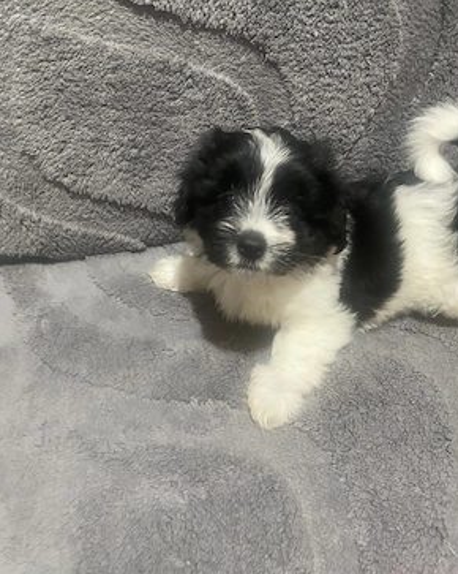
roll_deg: +0.6
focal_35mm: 28
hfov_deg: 51.5
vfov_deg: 62.2
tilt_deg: -42.1
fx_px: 475
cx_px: 235
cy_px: 285
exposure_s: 1/50
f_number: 1.8
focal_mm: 4.25
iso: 500
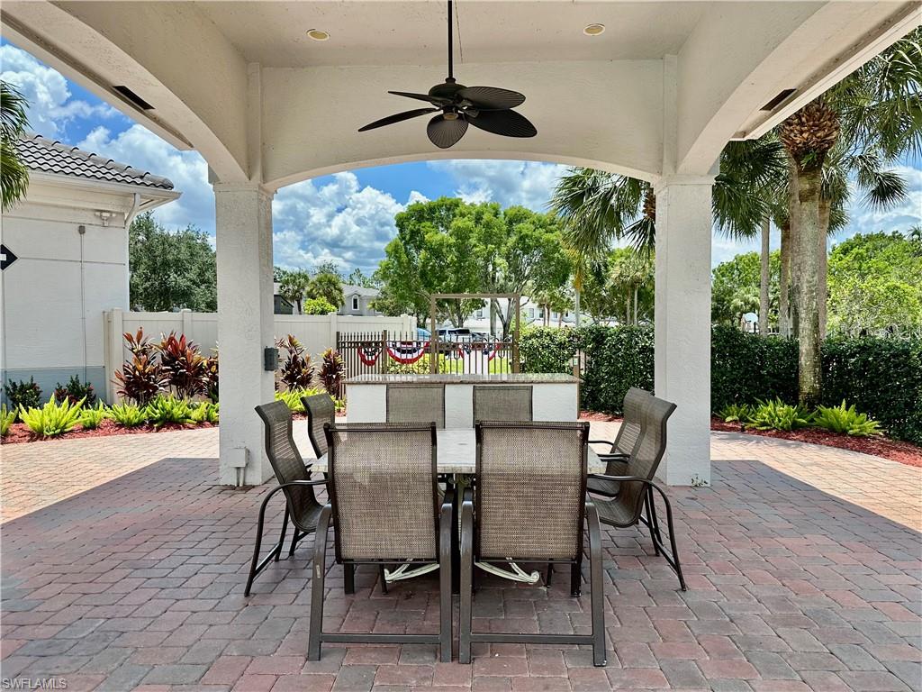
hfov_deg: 71.6
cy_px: 346
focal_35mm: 24
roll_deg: +0.0
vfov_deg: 56.8
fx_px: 639
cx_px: 461
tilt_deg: -1.1
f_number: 1.78
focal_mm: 6.86
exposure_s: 1/2591
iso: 80
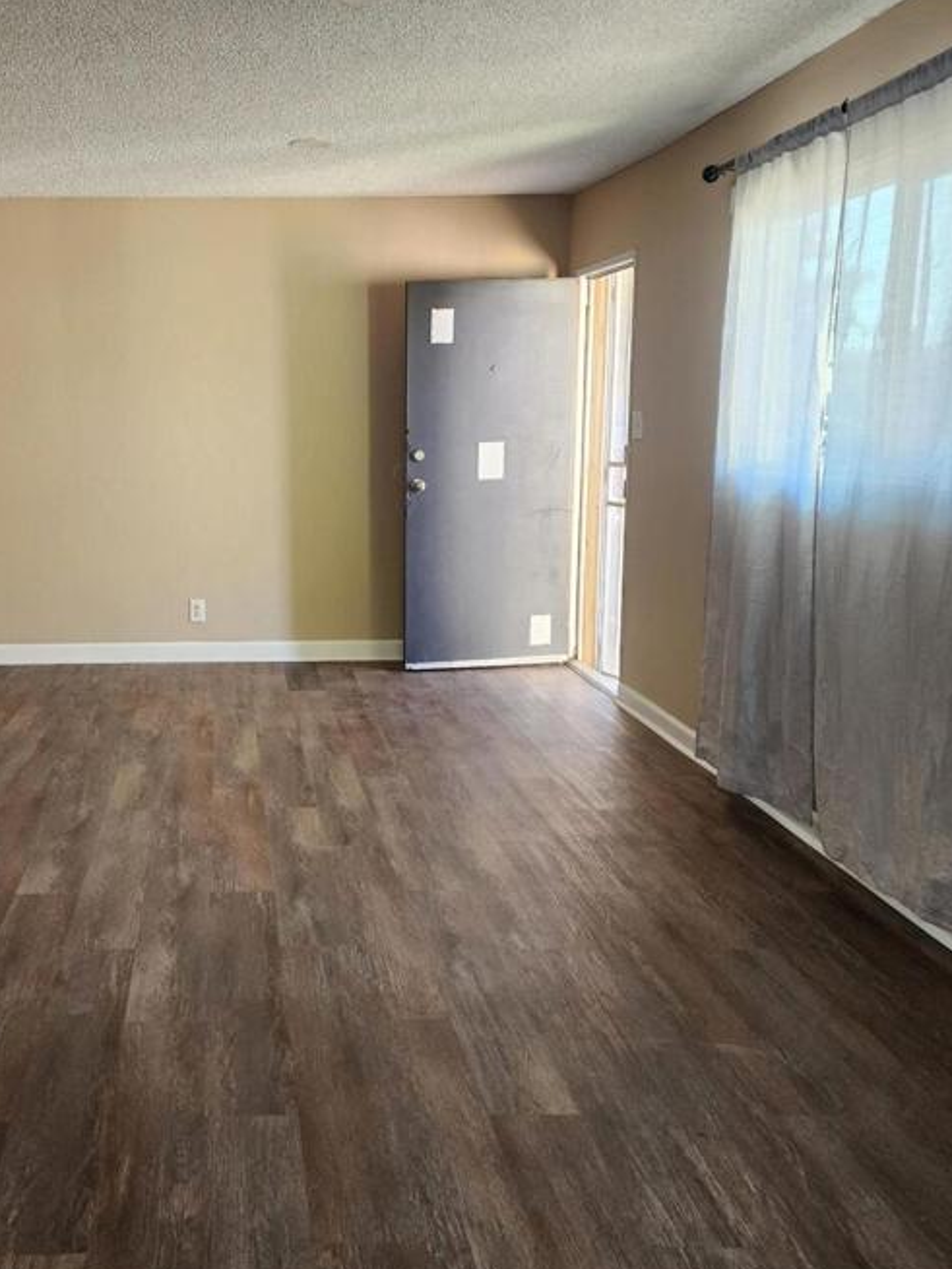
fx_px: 1319
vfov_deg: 51.3
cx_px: 238
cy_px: 675
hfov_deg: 38.7
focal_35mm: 36
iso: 320
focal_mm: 6.4
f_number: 1.8
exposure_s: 1/120
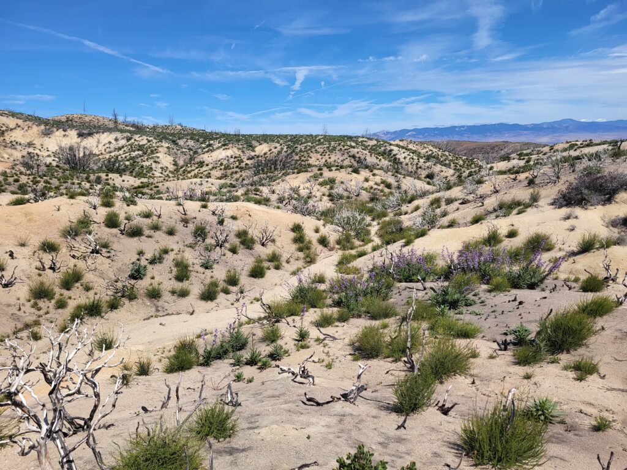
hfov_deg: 67.3
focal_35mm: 26
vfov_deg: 53.1
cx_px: 314
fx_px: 471
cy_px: 235
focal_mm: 5.4
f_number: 1.8
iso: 40
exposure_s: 1/3018
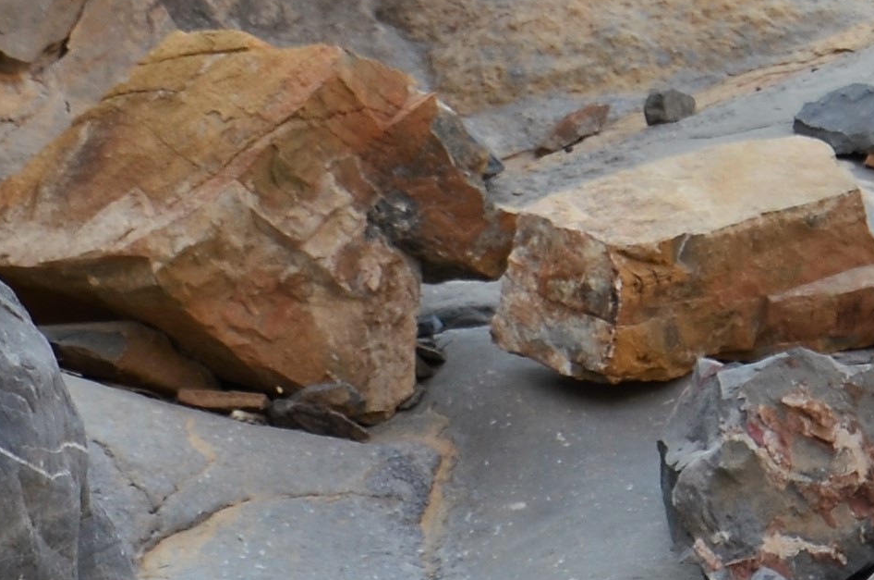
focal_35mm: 250
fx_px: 6058
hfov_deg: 8.1
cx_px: 1158
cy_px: -647
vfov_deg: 5.3
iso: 100
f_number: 6.3
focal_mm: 32
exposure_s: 1/160
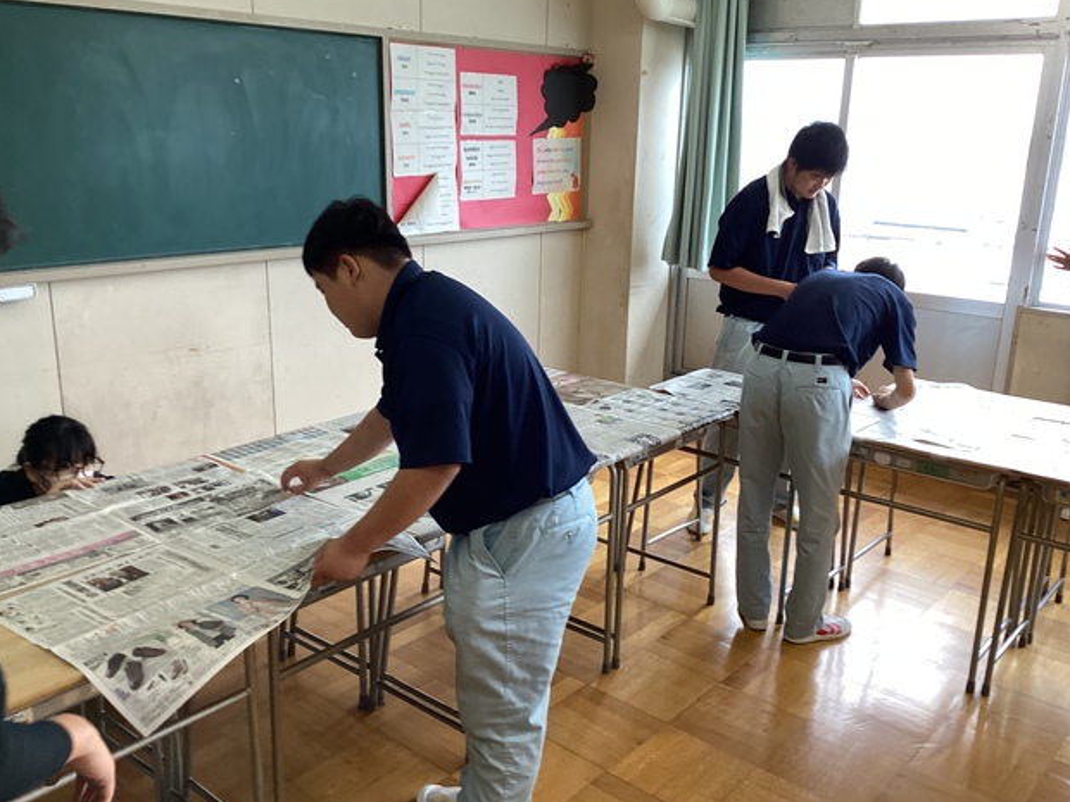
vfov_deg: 44.2
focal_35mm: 32
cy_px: 404
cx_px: 549
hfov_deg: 56.8
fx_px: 989
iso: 80
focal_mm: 3.3
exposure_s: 1/60
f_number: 2.4
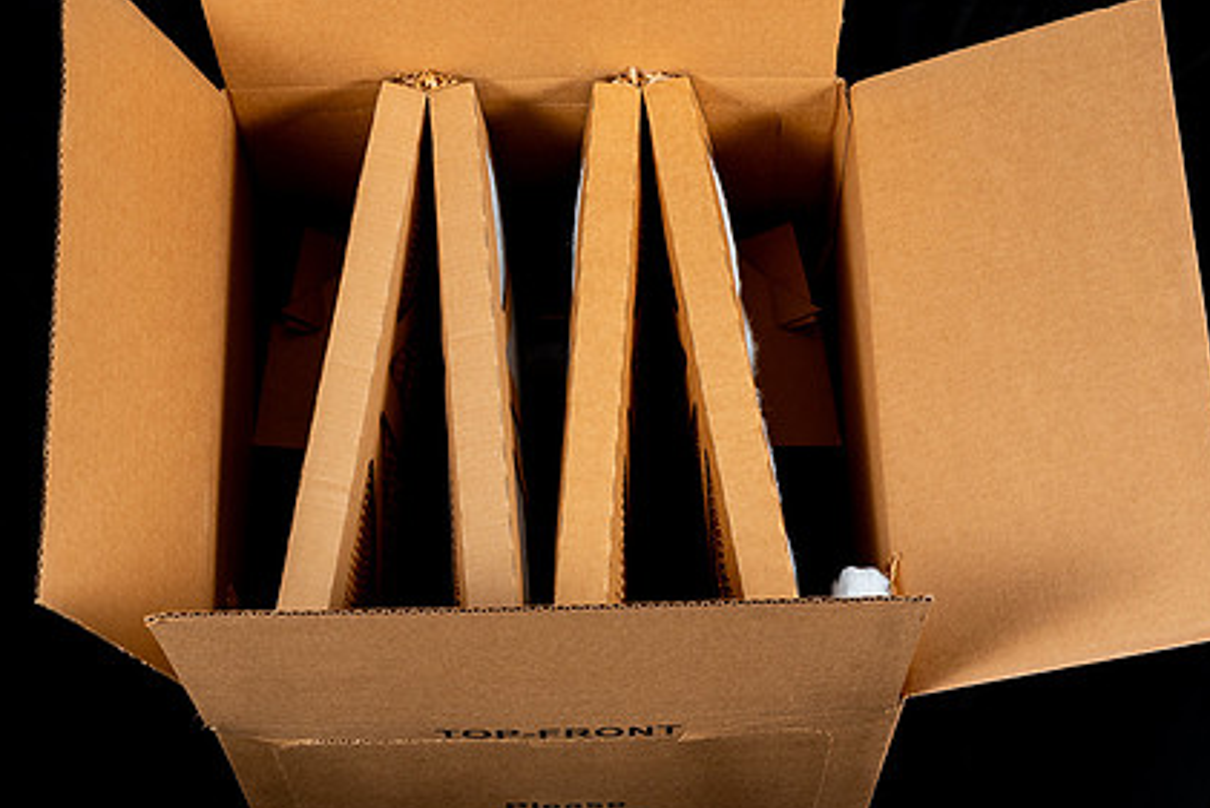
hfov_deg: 25.4
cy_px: 277
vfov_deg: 17.0
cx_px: 632
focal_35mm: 80
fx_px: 2690
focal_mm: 58
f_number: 8
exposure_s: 1/125
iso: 160
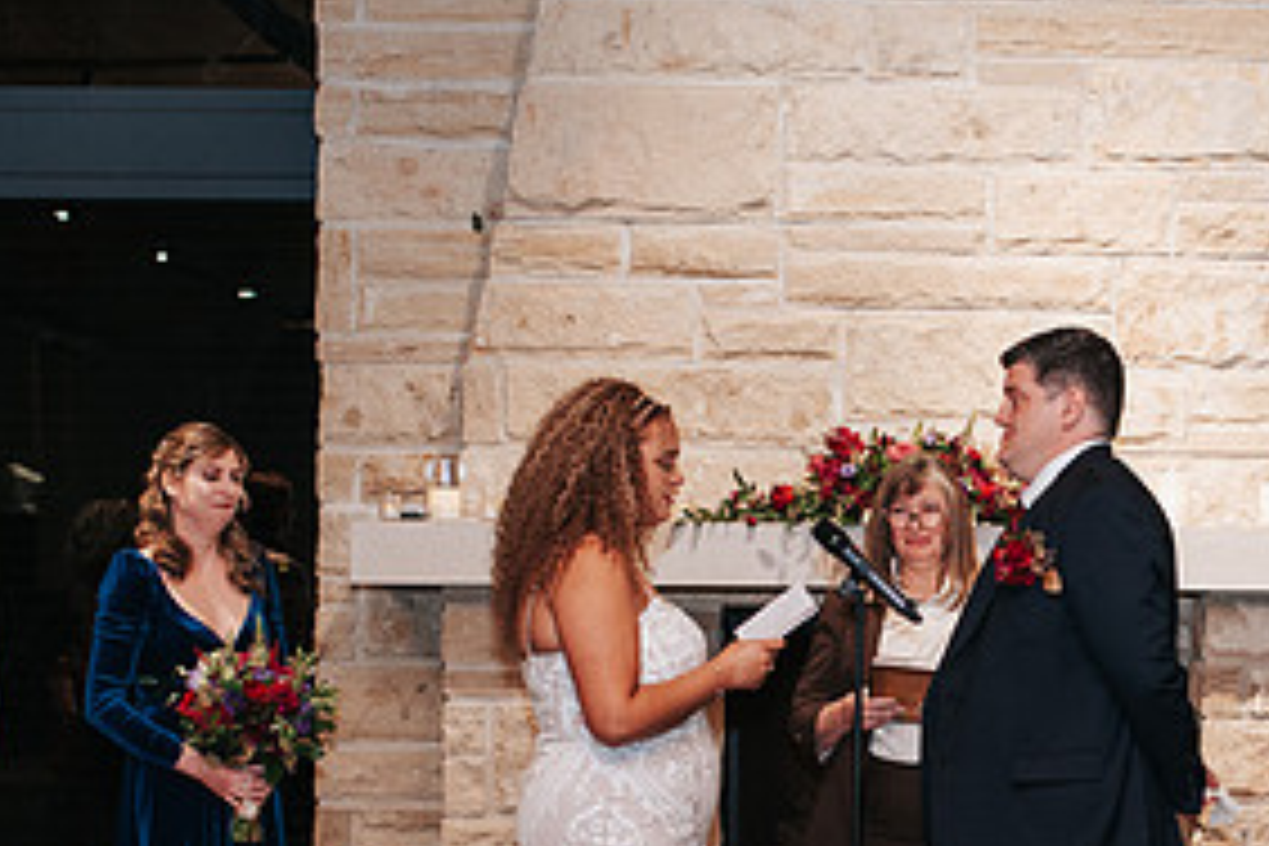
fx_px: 3137
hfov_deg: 22.6
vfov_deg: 15.2
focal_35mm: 89
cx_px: 975
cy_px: 725
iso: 1000
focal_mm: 35
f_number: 2.8
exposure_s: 1/200
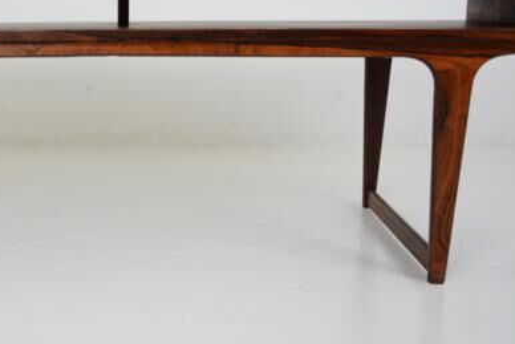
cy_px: 133
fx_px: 730
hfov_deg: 37.8
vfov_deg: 26.4
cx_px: 123
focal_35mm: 51
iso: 100
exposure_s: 1/80
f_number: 4.5
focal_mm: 22
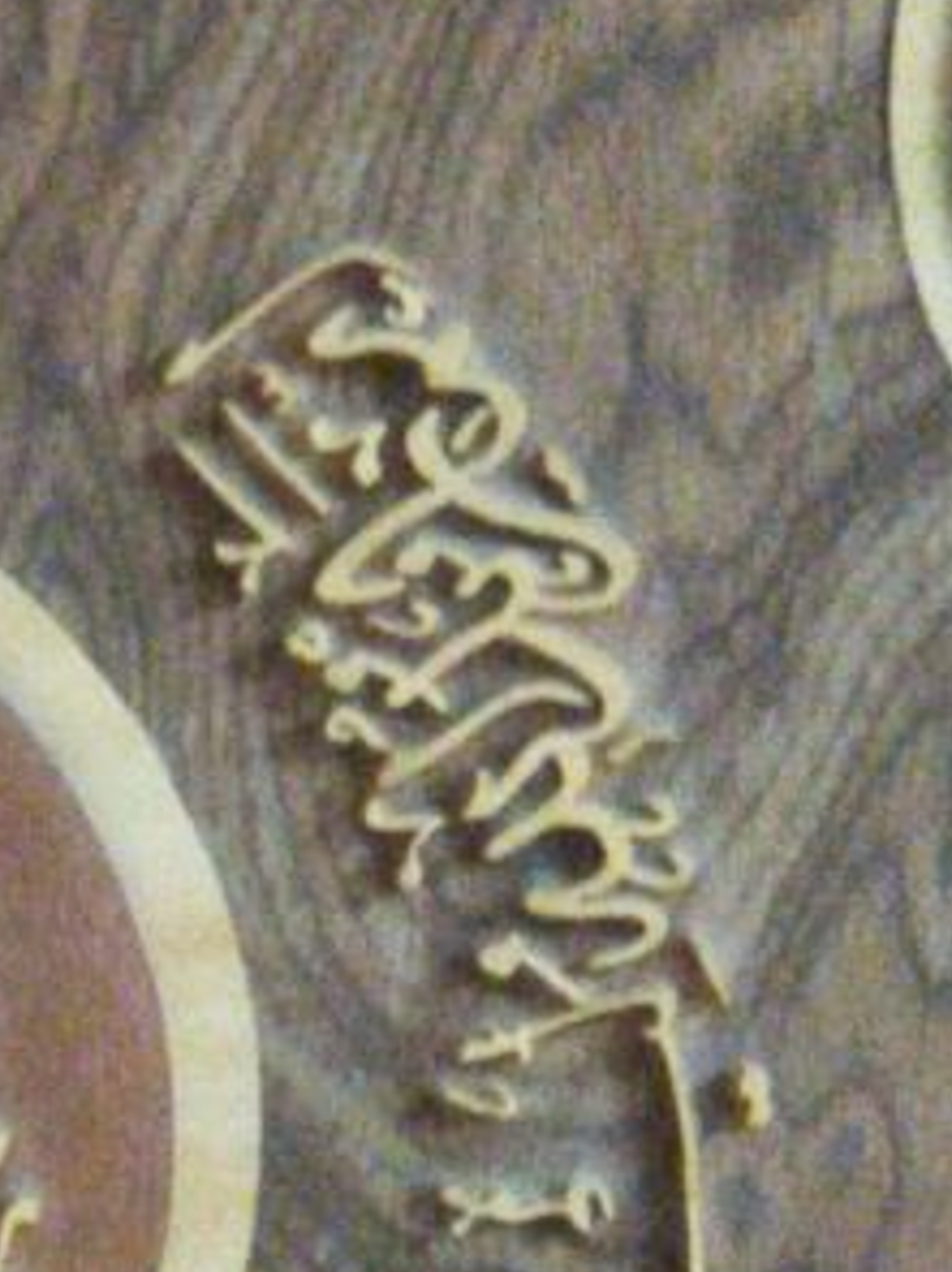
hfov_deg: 9.9
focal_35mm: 143
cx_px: -629
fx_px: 5247
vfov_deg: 13.4
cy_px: 1518
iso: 1936
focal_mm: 4.71
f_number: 1.79
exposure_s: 1/14
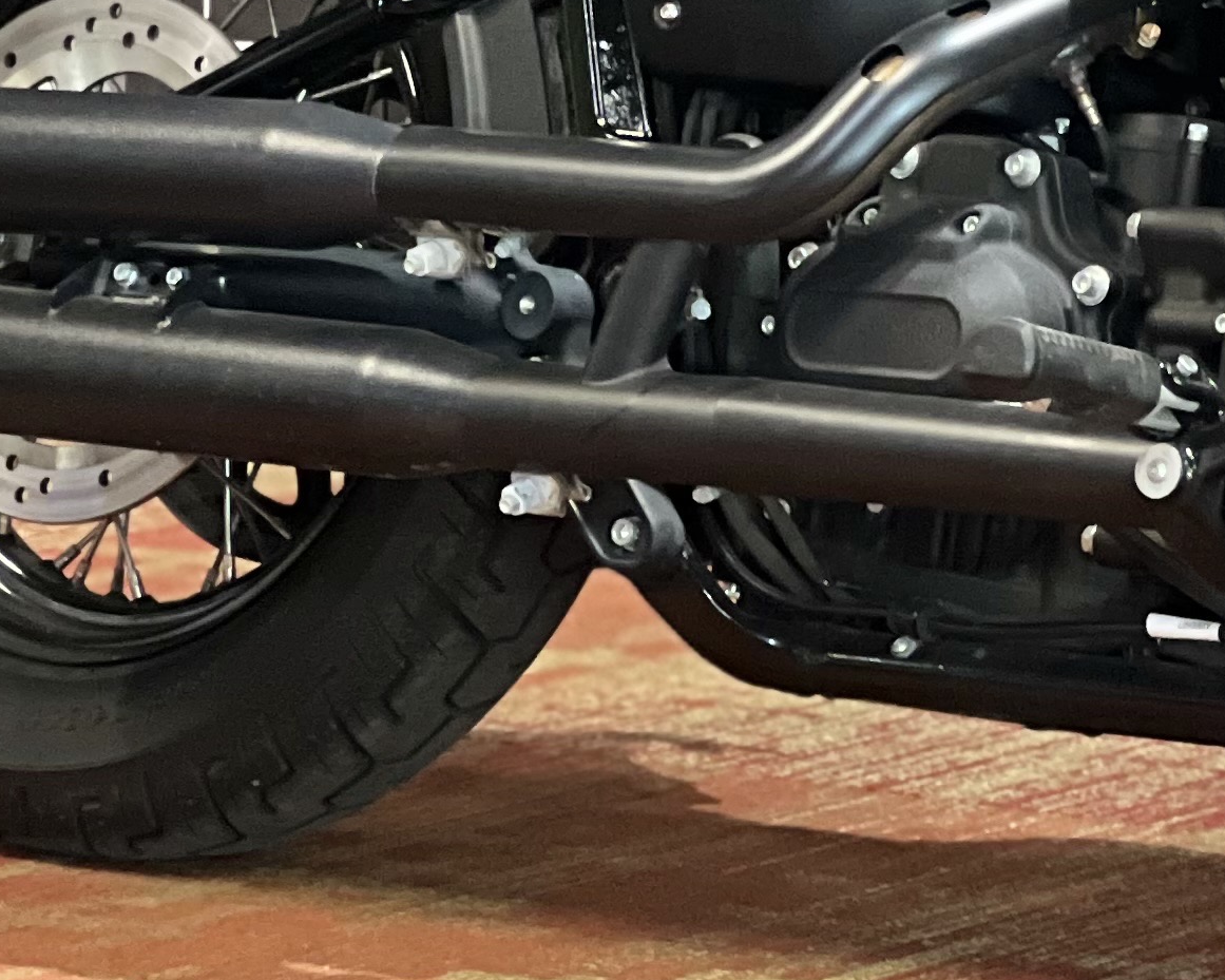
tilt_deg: -3.8
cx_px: 1730
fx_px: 9463
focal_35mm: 261
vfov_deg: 5.9
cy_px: -152
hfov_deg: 7.3
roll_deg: -1.3
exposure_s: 1/15
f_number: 2.8
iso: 400
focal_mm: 9
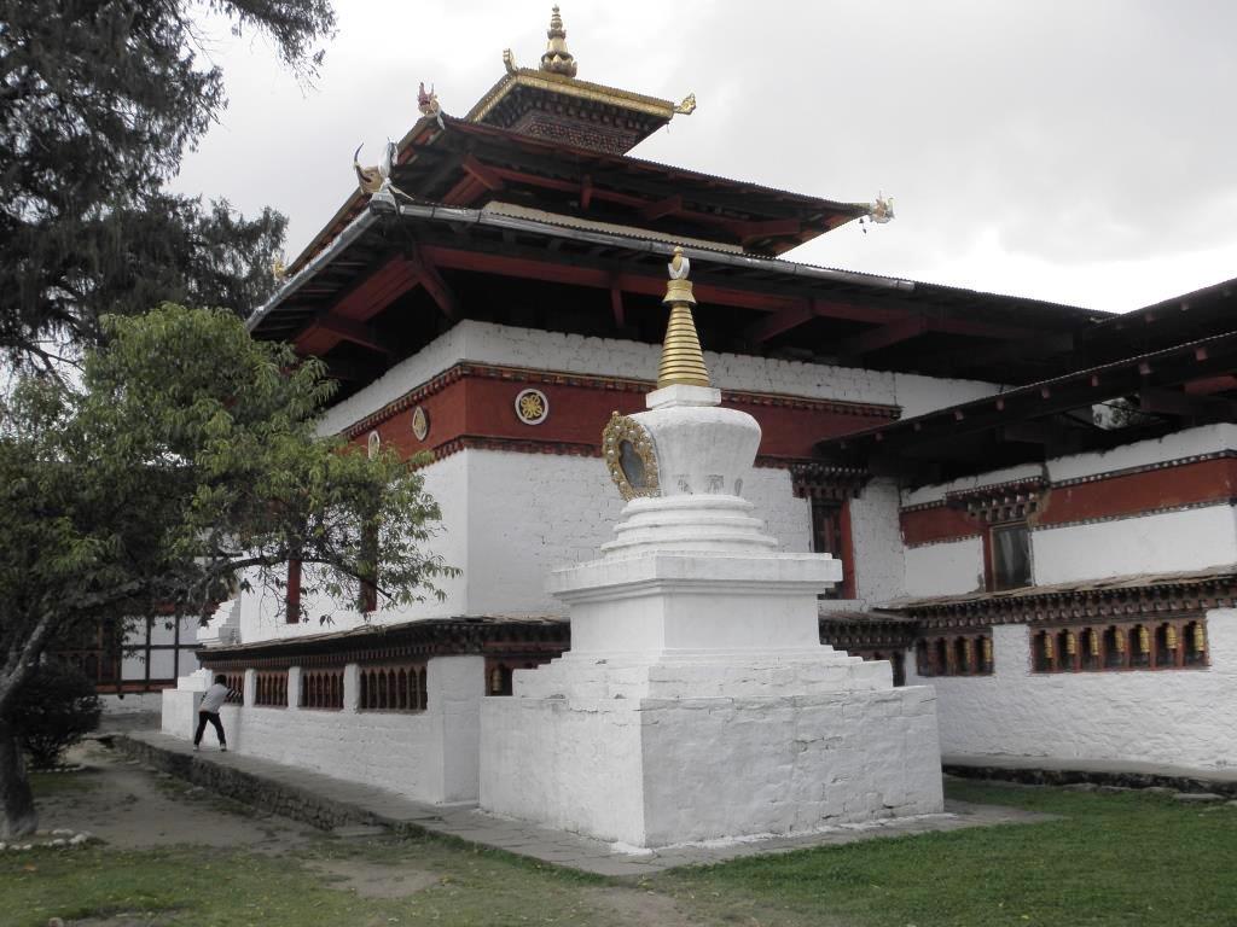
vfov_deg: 39.7
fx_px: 1286
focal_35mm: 36
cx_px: 618
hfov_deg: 51.4
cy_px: 464
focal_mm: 6.44
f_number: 3.5
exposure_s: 1/100
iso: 64
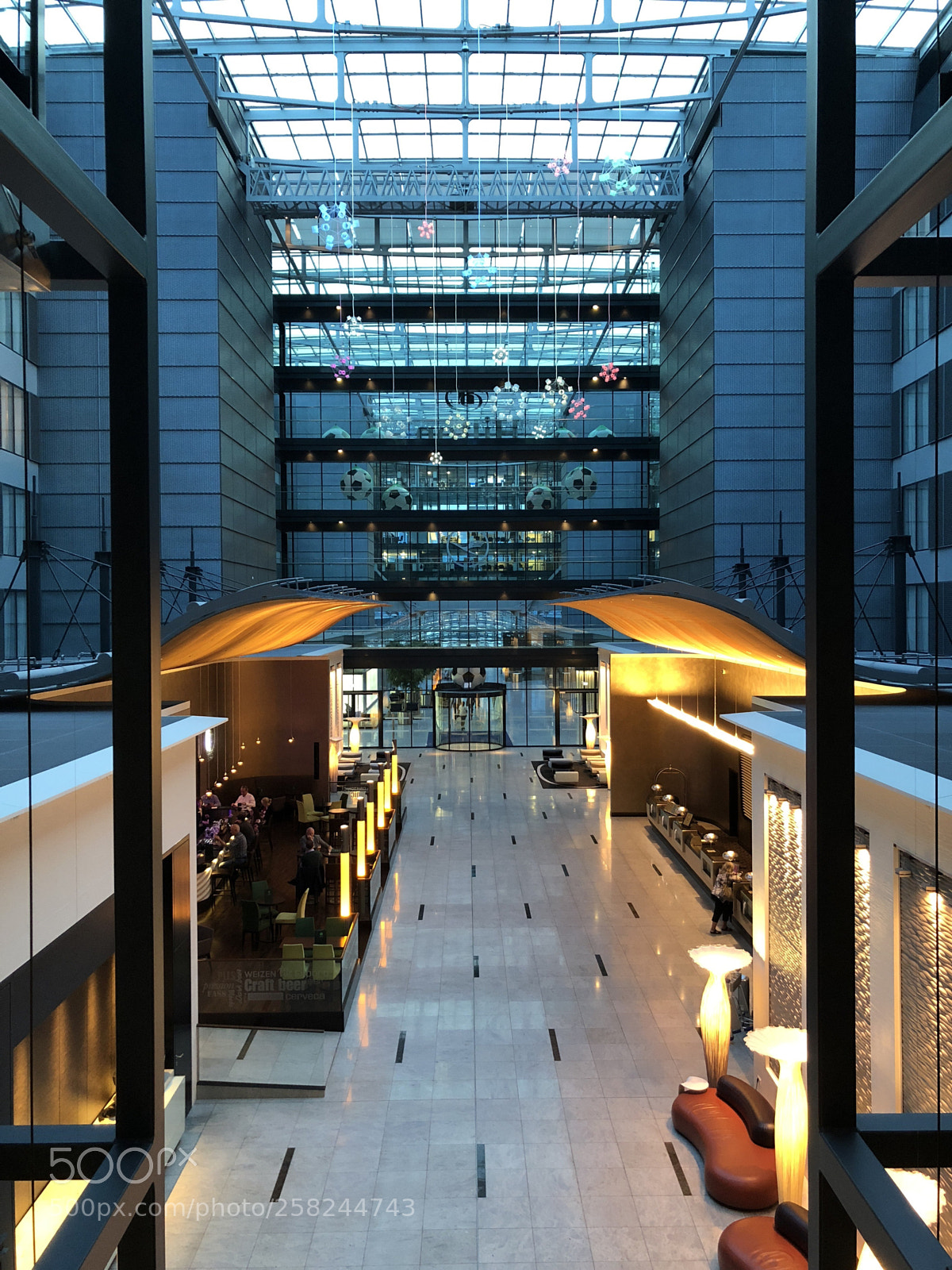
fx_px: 1027
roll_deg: +0.3
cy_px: 635
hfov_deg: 49.7
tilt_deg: -1.5
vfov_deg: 63.4
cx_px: 476
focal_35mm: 28
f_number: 1.8
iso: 64
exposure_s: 1/17
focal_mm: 4
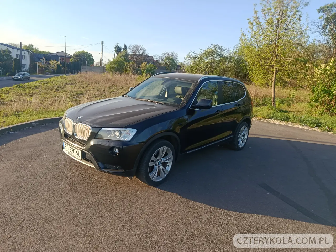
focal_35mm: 24
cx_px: 168
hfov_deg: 71.6
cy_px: 126
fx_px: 233
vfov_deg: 56.8
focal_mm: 5.24
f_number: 1.7
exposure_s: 1/186
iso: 50
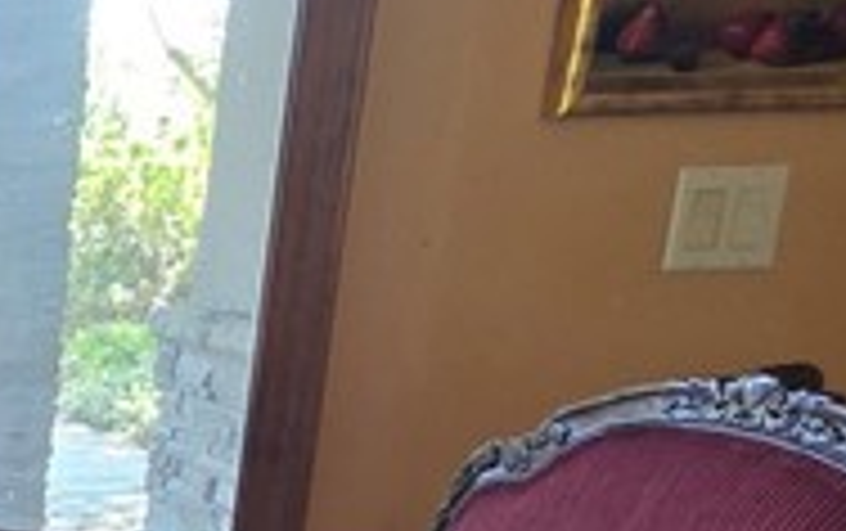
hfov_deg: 19.1
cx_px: -760
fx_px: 1731
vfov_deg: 16.4
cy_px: 716
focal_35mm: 75
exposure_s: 1/60
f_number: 1.9
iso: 400
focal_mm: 2.2
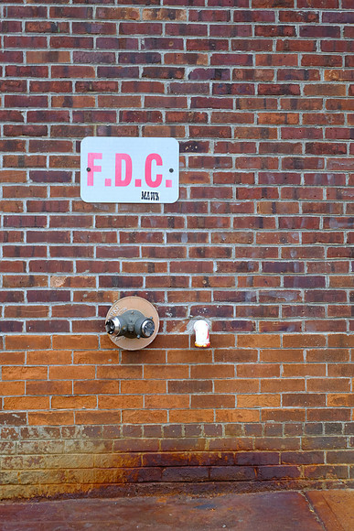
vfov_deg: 54.4
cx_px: 177
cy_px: 266
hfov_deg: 37.9
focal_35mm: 35
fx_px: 516
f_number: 18
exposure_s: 1/10
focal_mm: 23.3
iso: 800
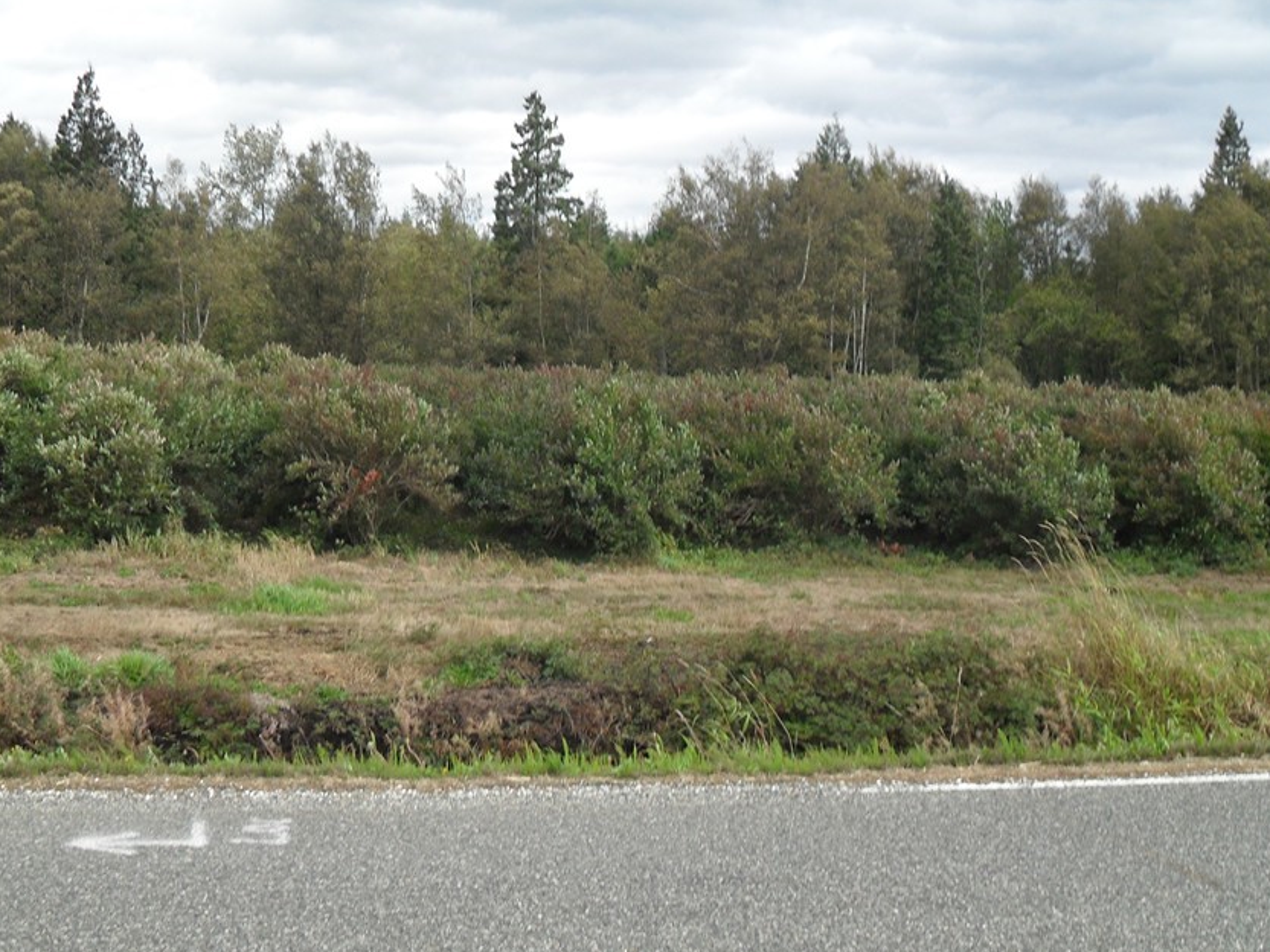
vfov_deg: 33.6
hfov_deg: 43.8
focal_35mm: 43
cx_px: 633
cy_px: 509
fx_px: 1578
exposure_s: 1/60
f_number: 8.9
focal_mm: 6.2
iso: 100
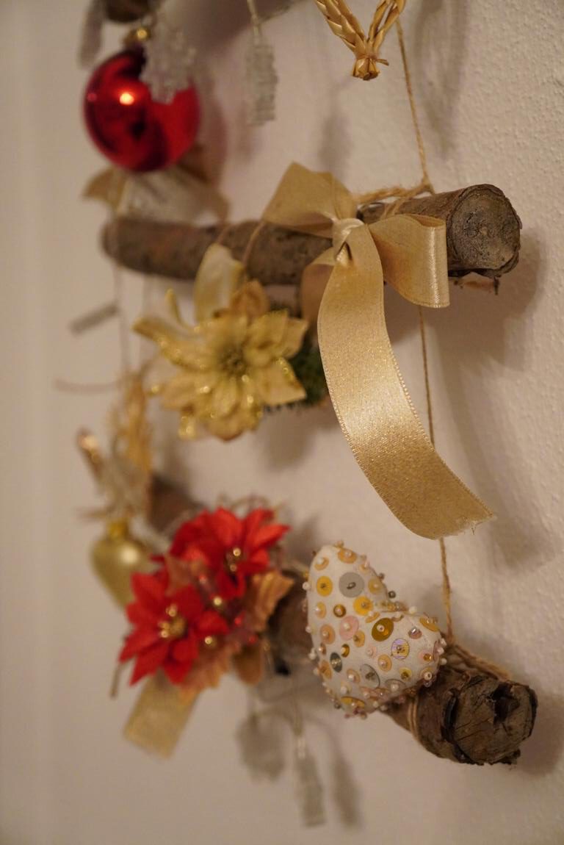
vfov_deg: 38.9
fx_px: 1197
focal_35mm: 51
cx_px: 282
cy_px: 422
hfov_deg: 26.5
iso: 4000
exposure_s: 1/60
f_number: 4.5
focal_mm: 34
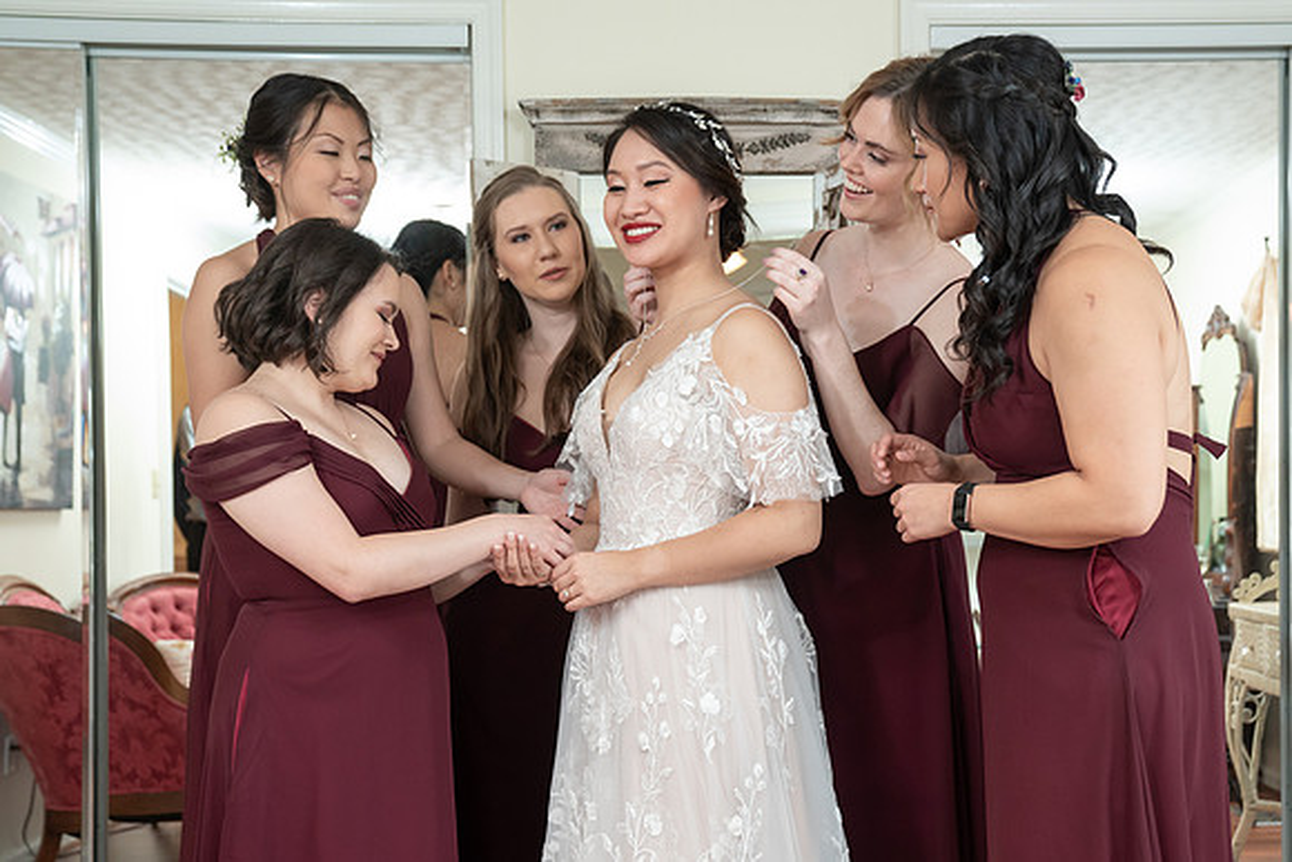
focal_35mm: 50
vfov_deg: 26.8
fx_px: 1807
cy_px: 525
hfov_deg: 39.2
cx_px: 787
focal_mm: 40
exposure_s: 1/200
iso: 2000
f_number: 4
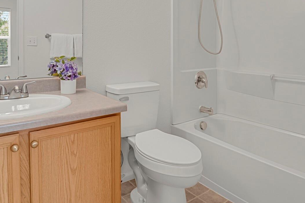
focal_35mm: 26
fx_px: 220
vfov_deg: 47.6
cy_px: 50
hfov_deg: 69.0
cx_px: 129
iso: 250
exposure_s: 2.5
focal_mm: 17
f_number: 6.3
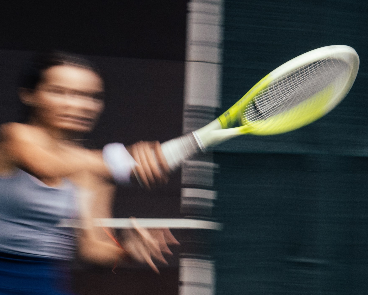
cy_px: 253
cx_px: 399
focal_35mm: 222
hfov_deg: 8.6
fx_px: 2418
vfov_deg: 7.0
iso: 500
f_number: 9
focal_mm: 59
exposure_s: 1/25
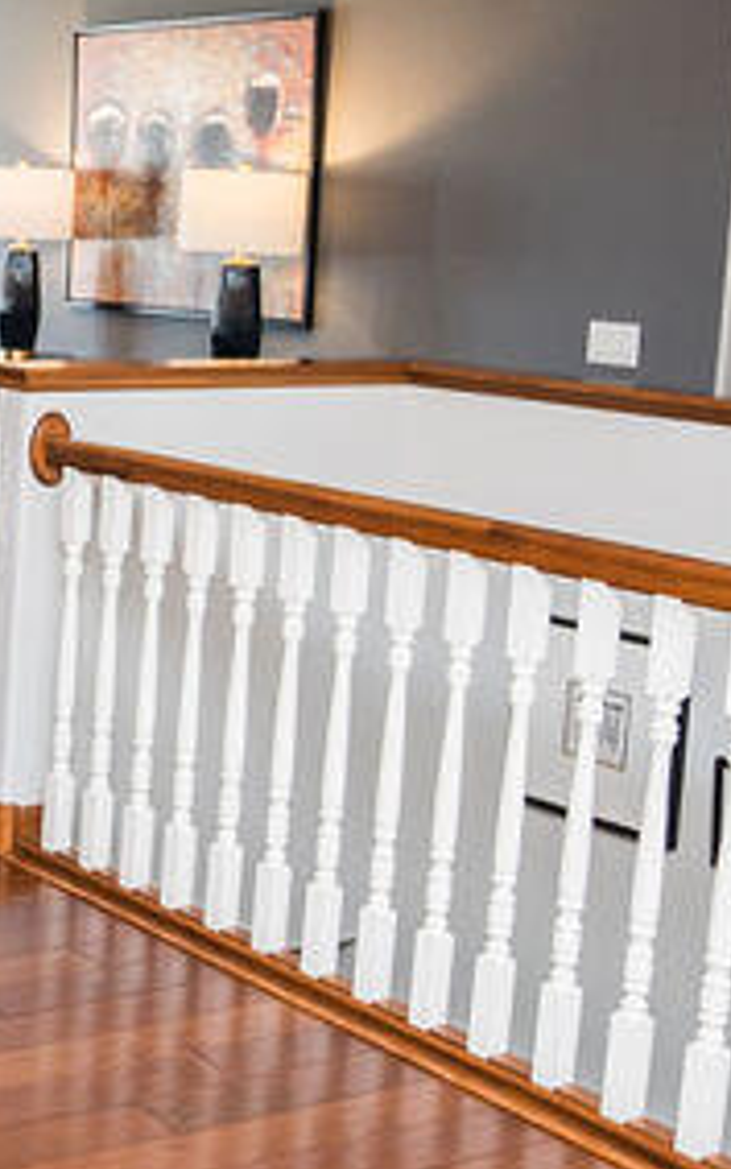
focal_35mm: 65
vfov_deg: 31.4
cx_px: -484
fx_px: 2071
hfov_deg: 17.2
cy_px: 481
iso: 800
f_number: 2.8
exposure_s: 1/200
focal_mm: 17
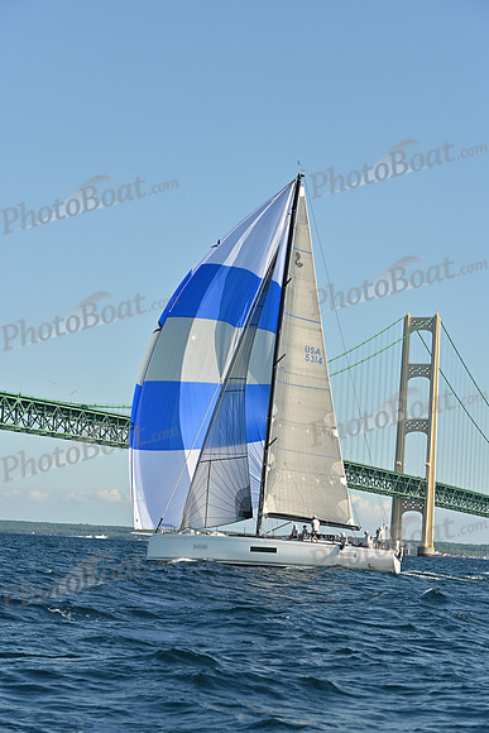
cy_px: 366
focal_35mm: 98
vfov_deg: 20.8
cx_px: 244
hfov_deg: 14.0
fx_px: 1995
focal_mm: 98
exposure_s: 1/1600
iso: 320
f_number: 7.1
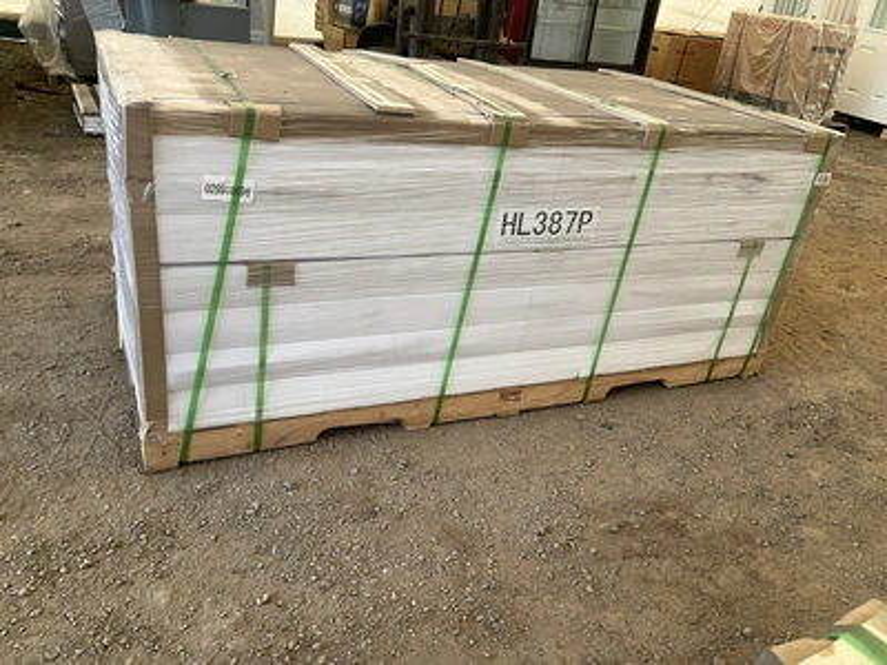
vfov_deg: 48.2
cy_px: 332
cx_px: 444
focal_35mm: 29
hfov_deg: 61.7
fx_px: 743
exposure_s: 1/122
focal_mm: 3
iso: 25
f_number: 1.8
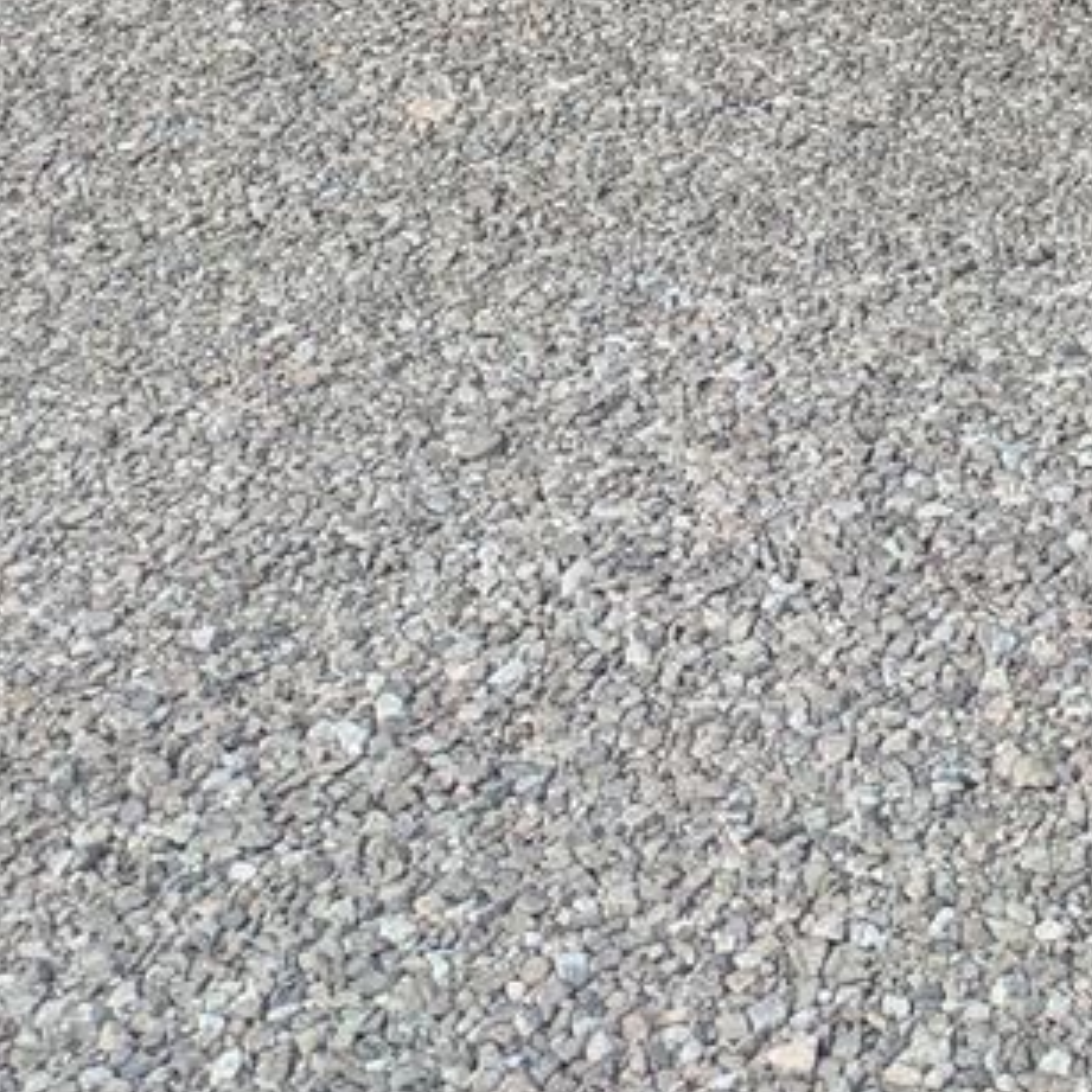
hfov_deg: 16.6
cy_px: -526
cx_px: 1795
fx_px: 3284
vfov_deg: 17.1
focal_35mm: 92
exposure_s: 1/1481
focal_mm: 5.43
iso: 46
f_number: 1.89
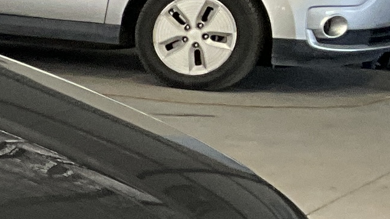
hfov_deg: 9.1
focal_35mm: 198
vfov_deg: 6.1
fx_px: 2048
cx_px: -720
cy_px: 284
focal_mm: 3
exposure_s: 1/122
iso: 64
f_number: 1.8
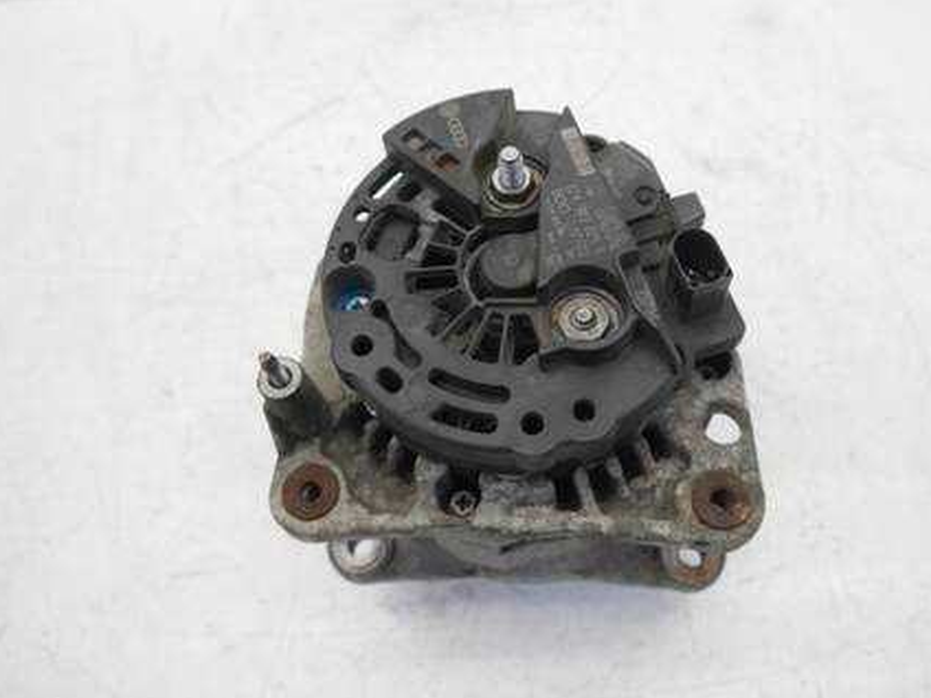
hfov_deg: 53.8
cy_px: 320
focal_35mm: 34
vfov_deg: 41.8
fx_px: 914
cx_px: 516
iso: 640
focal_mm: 15
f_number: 3.5
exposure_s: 1/125
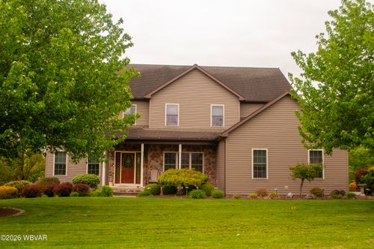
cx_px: 187
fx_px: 405
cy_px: 124
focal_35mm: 39
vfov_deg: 34.1
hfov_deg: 49.6
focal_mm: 26
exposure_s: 1/400
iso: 250
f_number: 5.6
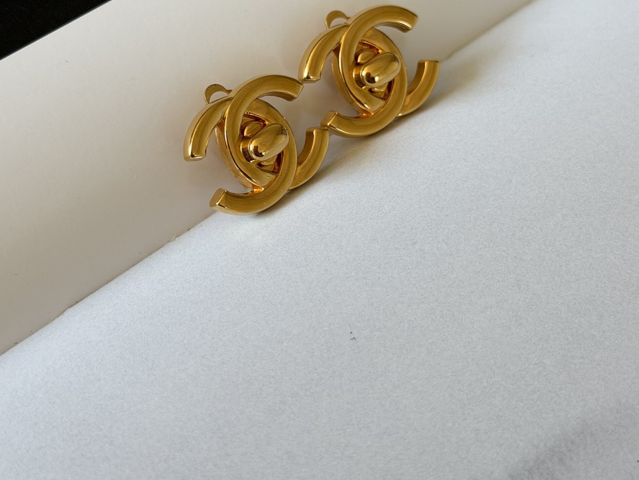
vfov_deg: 22.5
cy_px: 143
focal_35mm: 65
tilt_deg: -56.2
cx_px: 315
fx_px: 1200
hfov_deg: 29.8
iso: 64
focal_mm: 6.76
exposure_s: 1/211
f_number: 1.78
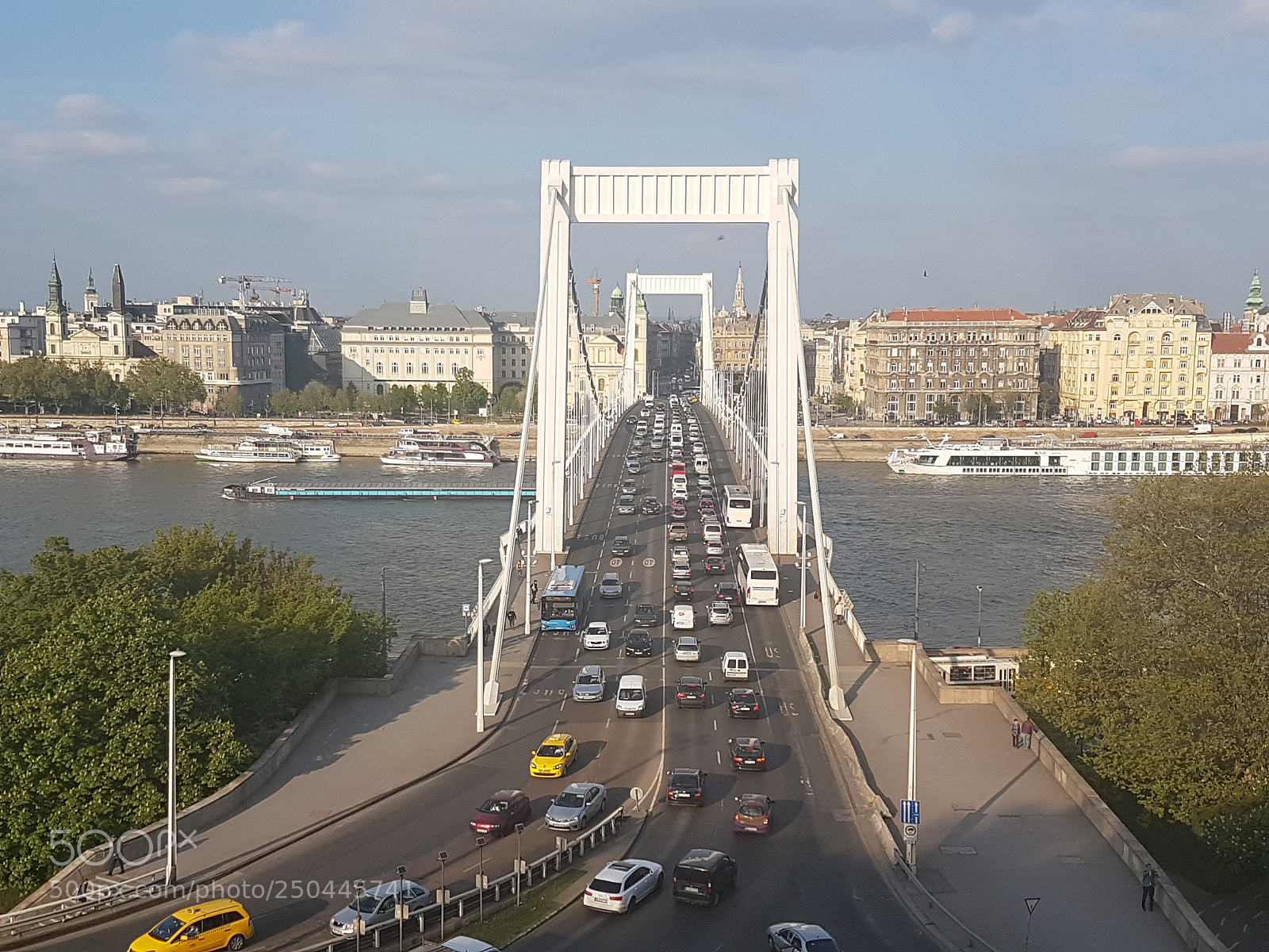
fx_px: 953
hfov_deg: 67.3
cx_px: 634
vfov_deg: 53.1
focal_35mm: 26
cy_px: 476
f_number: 1.7
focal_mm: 4.2
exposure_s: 1/1816
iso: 40
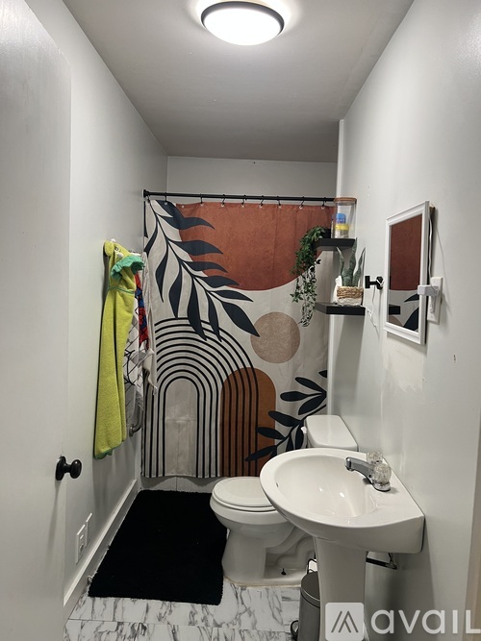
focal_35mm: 26
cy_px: 320
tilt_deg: -4.6
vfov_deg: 67.3
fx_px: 482
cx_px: 240
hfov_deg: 53.0
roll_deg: -2.5
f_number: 1.5
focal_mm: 5.7
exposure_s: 1/63
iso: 100
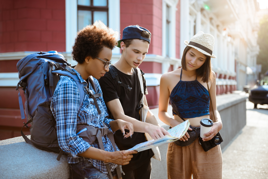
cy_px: 90
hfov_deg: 39.6
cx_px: 134
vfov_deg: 27.0
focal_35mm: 50
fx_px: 372
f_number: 2.8
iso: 100
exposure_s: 1/250
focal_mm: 50
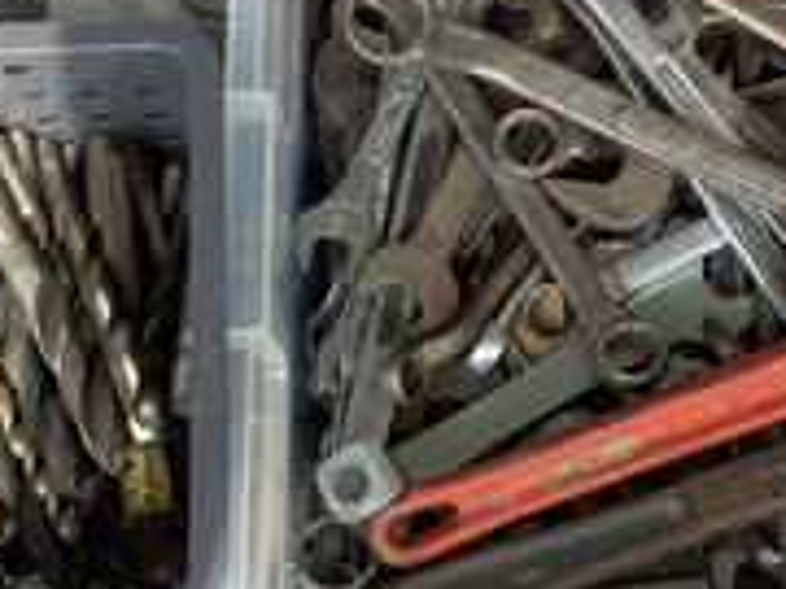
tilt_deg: -79.3
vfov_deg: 21.3
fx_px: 1567
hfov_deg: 28.0
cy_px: 310
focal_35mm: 69
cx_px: 528
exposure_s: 1/161
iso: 25
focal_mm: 3.3
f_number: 2.4
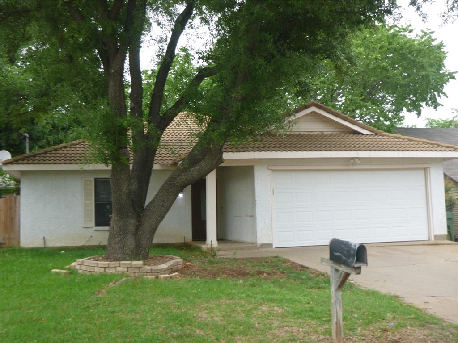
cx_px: 229
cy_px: 172
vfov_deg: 30.9
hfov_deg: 40.4
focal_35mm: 47
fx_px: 622
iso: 125
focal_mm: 8.4
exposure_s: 1/80
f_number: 4.8
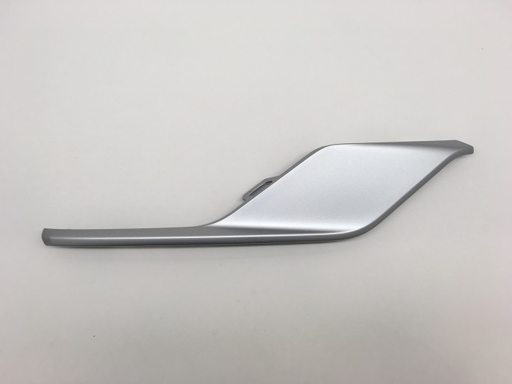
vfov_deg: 48.3
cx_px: 256
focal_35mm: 29
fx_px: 429
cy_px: 192
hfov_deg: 61.6
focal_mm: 4.15
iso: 32
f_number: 2.2
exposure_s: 1/120
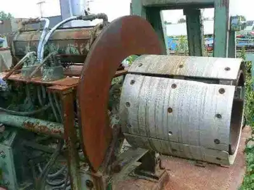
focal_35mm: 36
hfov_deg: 51.4
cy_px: 95
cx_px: 127
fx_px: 264
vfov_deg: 39.7
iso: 80
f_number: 5.6
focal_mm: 6
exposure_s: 1/160
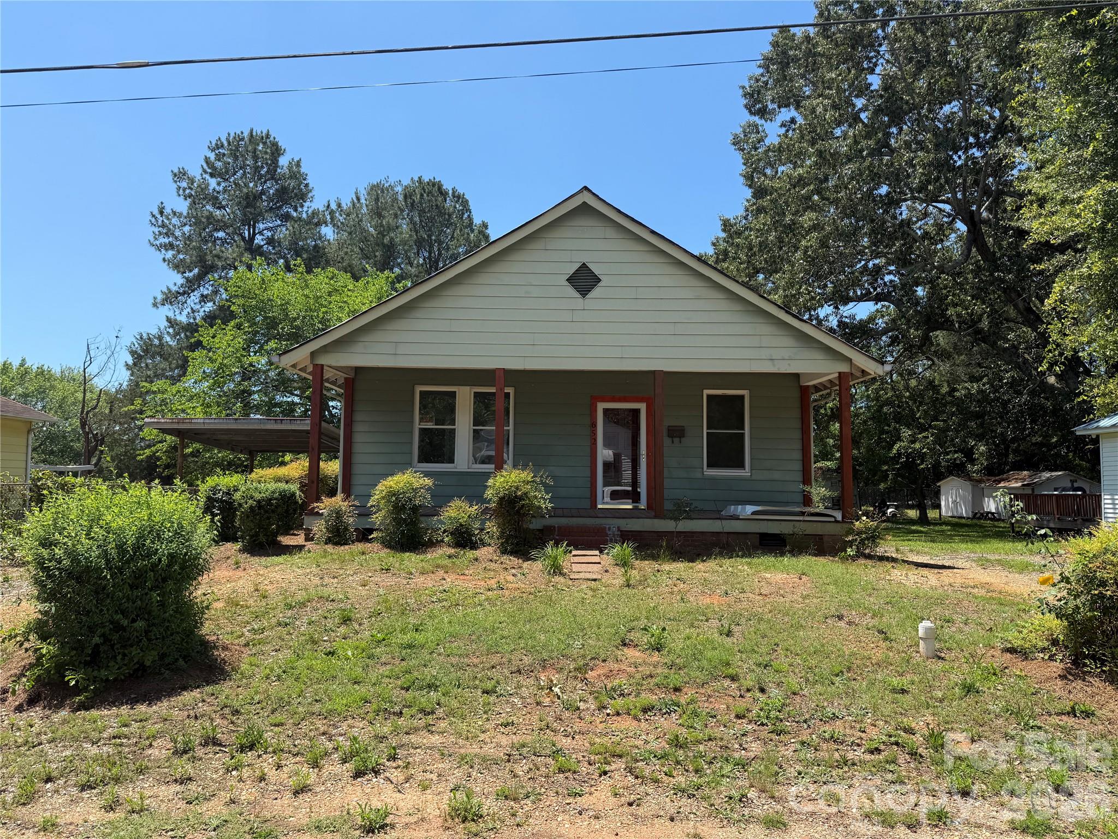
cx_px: 559
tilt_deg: +5.2
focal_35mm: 24
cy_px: 420
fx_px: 775
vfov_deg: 56.8
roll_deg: -0.4
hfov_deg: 71.6
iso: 80
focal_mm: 6.76
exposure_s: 1/2907
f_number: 1.78
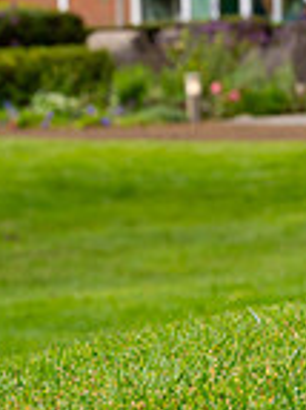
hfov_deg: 5.5
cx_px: 744
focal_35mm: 261
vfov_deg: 7.5
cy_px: -69
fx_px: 3081
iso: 320
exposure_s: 1/60
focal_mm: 67
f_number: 14
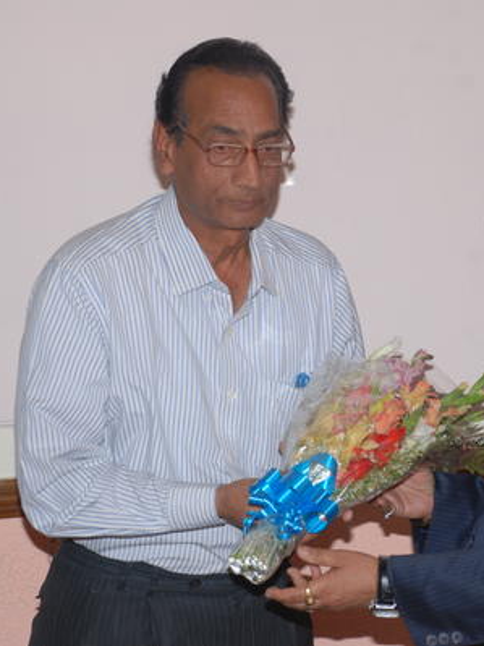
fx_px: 2835
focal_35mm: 152
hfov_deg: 9.7
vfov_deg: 13.0
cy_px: 322
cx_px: 351
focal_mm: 70
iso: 200
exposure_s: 1/125
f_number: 9
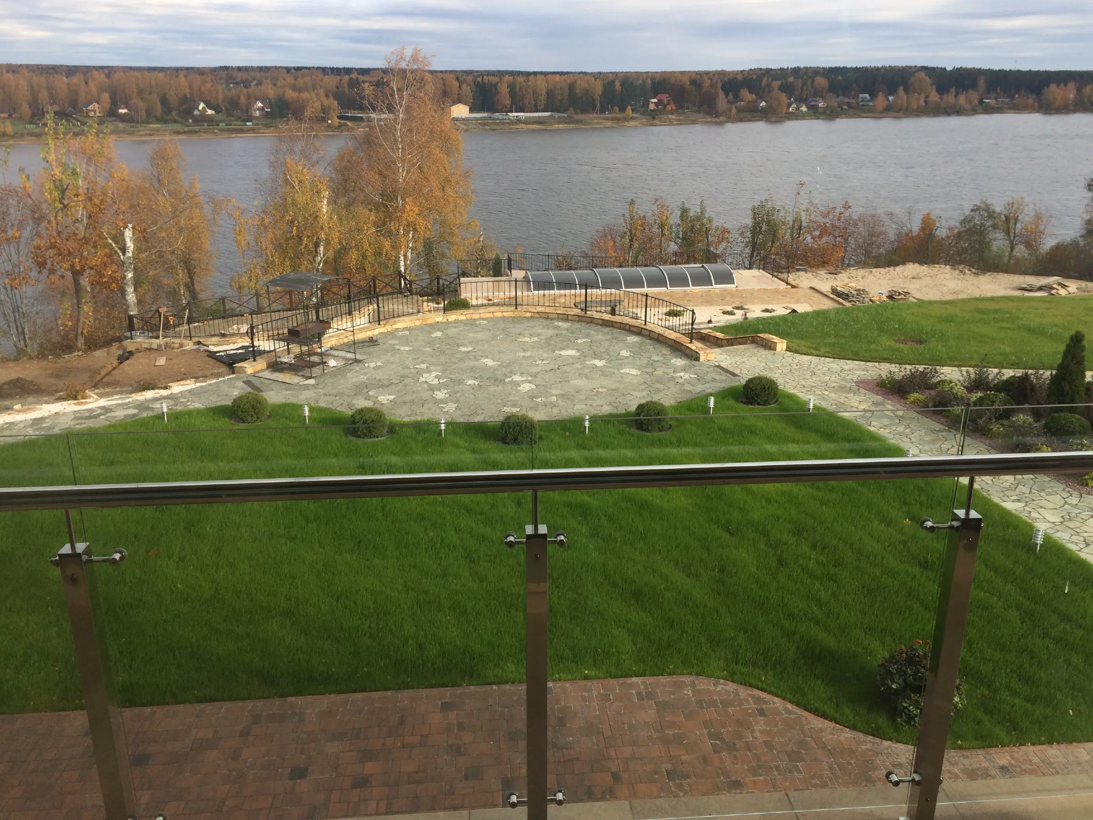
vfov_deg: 48.2
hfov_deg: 61.7
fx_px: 916
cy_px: 410
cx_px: 546
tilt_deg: -20.6
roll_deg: +0.4
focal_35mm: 29
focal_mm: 4.15
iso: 32
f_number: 2.2
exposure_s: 1/451
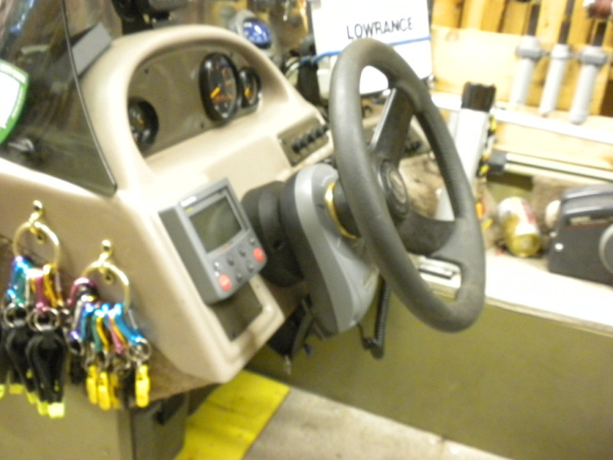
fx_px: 655
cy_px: 230
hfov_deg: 50.1
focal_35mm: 37
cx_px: 306
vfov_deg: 38.7
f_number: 3.5
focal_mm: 6.6
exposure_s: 1/7
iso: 800
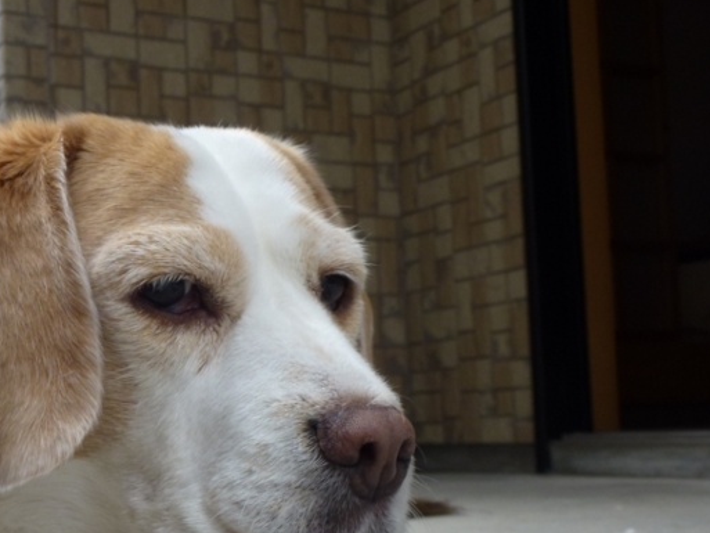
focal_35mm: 53
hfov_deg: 35.7
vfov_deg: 27.3
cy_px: 364
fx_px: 1087
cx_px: 219
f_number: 3.6
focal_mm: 5.9
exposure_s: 1/100
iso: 100
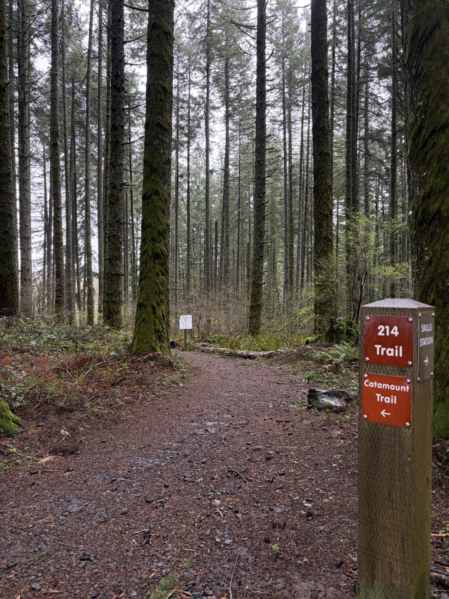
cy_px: 300
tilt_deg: +0.6
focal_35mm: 26
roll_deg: -1.2
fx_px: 450
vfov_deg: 67.3
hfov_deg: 53.1
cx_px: 224
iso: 125
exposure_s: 1/152
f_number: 1.6
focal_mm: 5.96
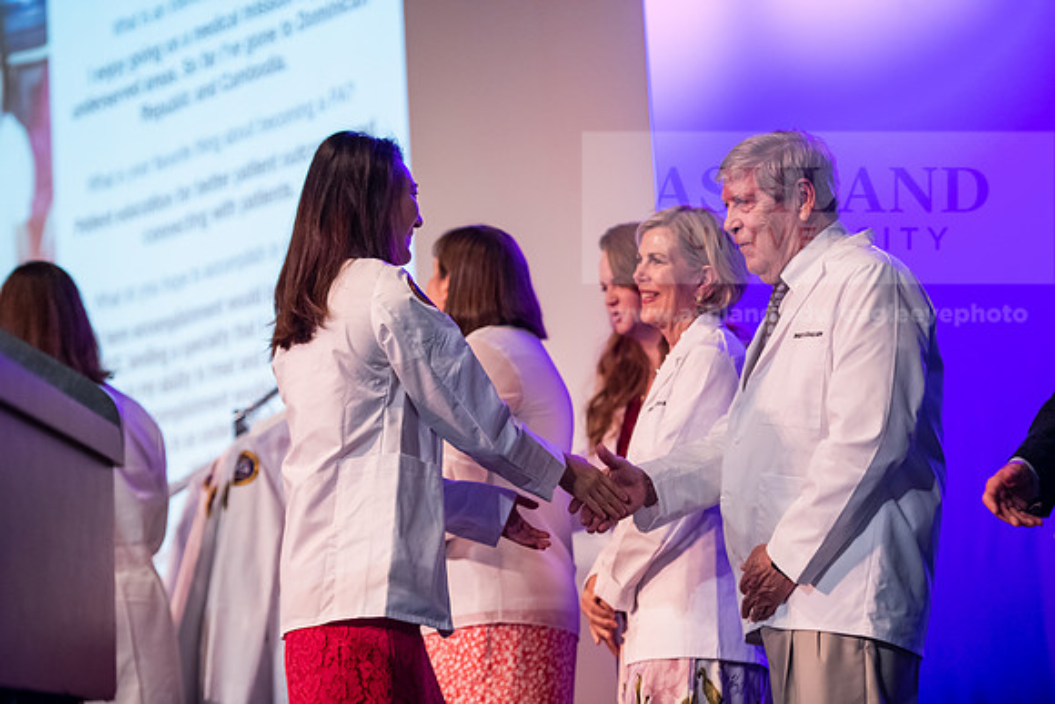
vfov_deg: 13.7
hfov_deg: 20.4
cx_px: 528
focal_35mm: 100
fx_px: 2931
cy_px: 352
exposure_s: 1/200
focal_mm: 100
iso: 4000
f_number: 3.2
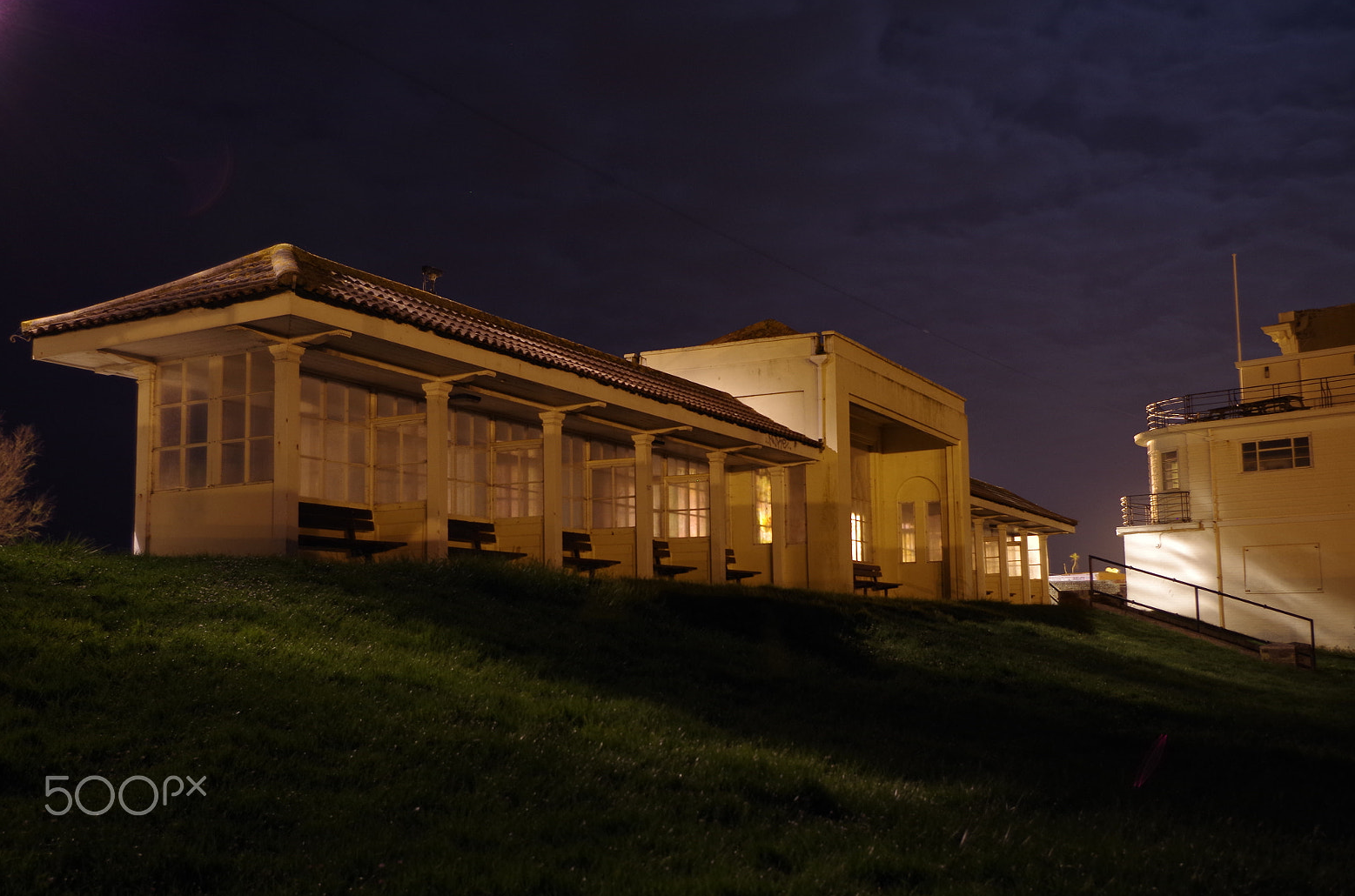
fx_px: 1389
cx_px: 687
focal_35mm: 37
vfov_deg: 35.8
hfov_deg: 52.0
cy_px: 449
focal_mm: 24.38
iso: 400
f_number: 4
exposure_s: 10
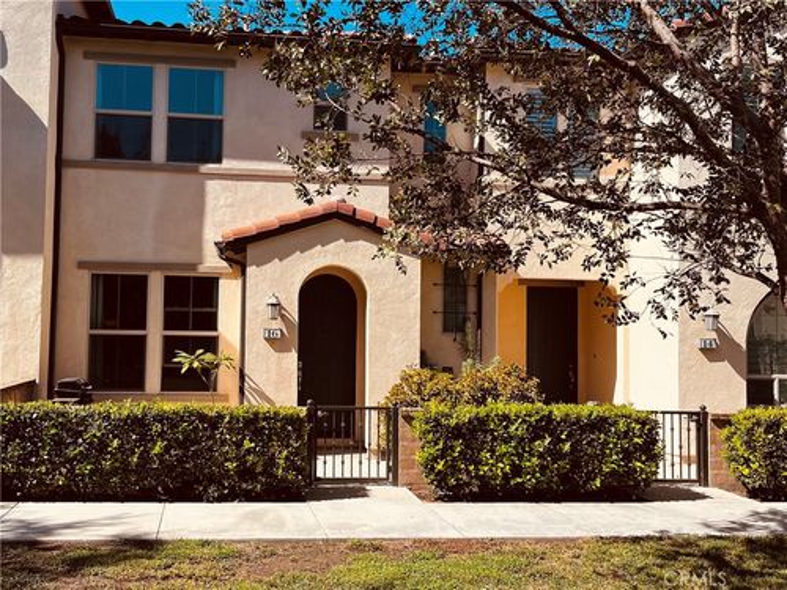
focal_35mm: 26
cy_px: 295
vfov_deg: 53.1
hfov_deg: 67.3
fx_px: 591
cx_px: 394
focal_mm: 5.1
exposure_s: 1/2137
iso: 50
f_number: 1.6
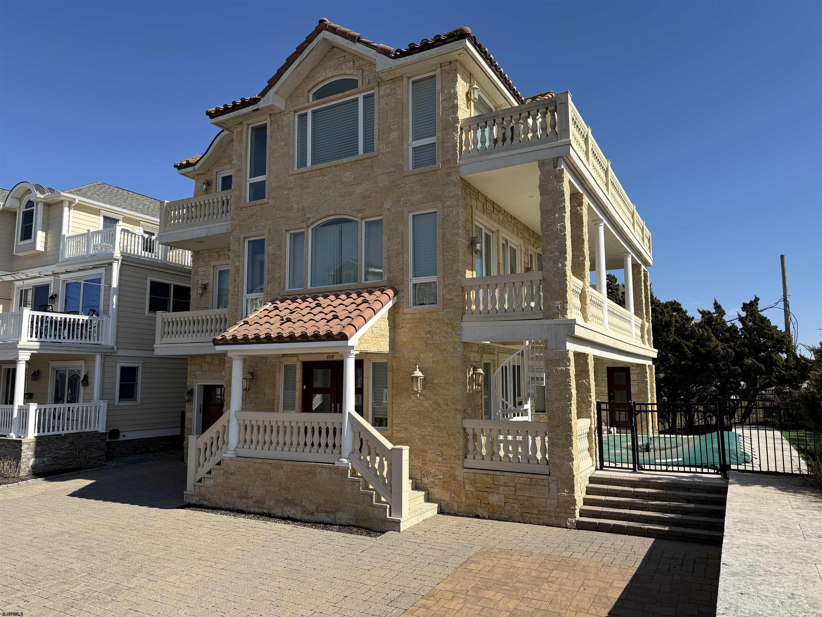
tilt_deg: +7.4
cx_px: 411
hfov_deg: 71.6
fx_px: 570
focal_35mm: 24
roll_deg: +0.2
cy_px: 308
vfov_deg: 56.8
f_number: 1.78
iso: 80
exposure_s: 1/4975
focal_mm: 6.76
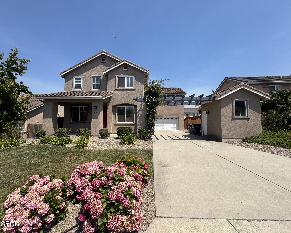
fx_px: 129
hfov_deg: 96.6
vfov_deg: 84.0
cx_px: 133
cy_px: 115
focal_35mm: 15
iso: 50
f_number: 2.2
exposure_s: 1/2083
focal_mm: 2.22
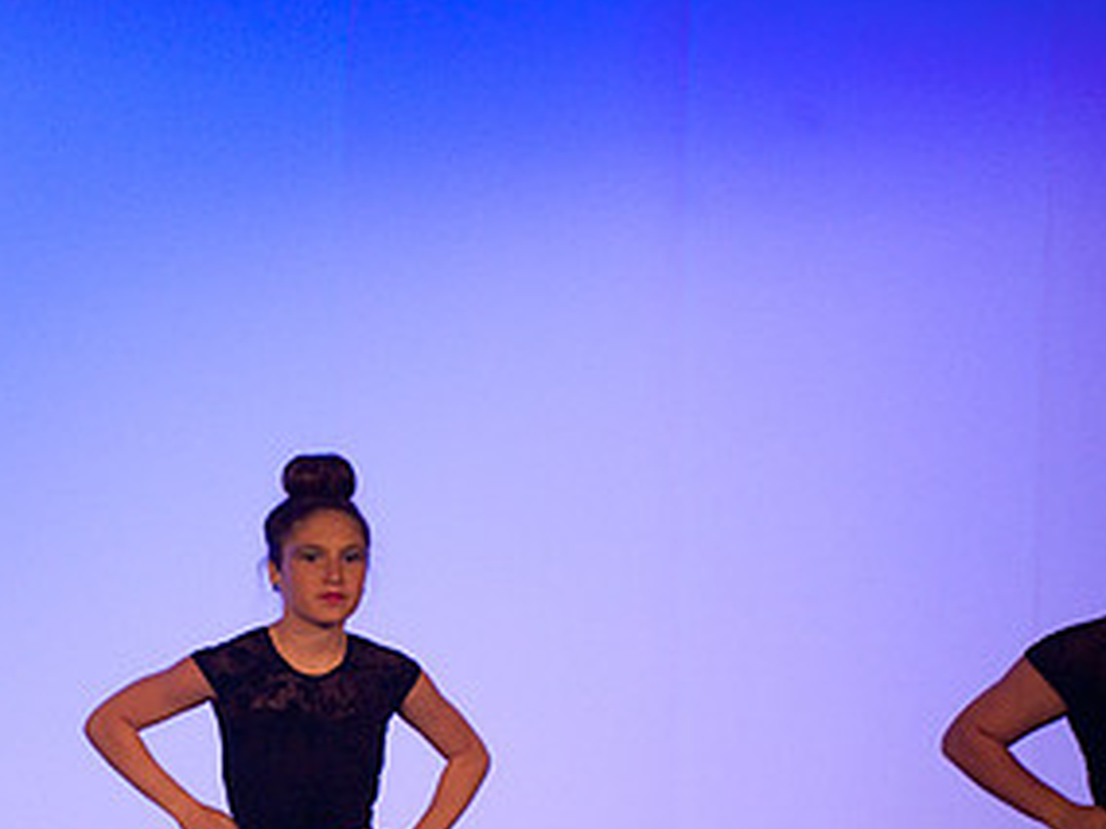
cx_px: 273
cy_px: 747
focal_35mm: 393
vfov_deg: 3.8
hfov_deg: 5.0
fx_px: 12557
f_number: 2.8
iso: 3200
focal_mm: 200
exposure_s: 1/200
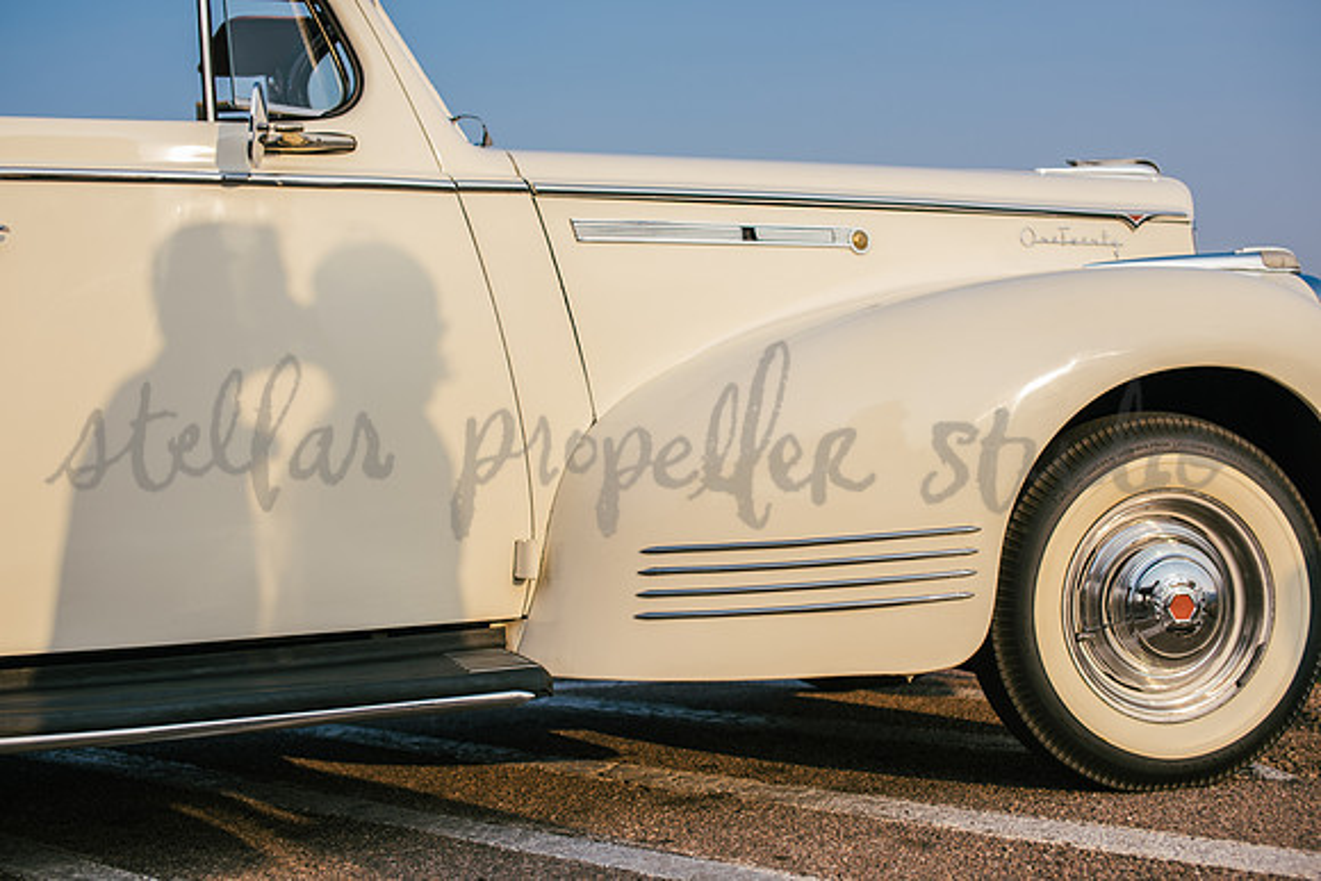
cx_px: 660
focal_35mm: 50
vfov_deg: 27.0
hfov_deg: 39.6
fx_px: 1835
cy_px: 440
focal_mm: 50
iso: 125
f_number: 3.2
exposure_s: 1/1000
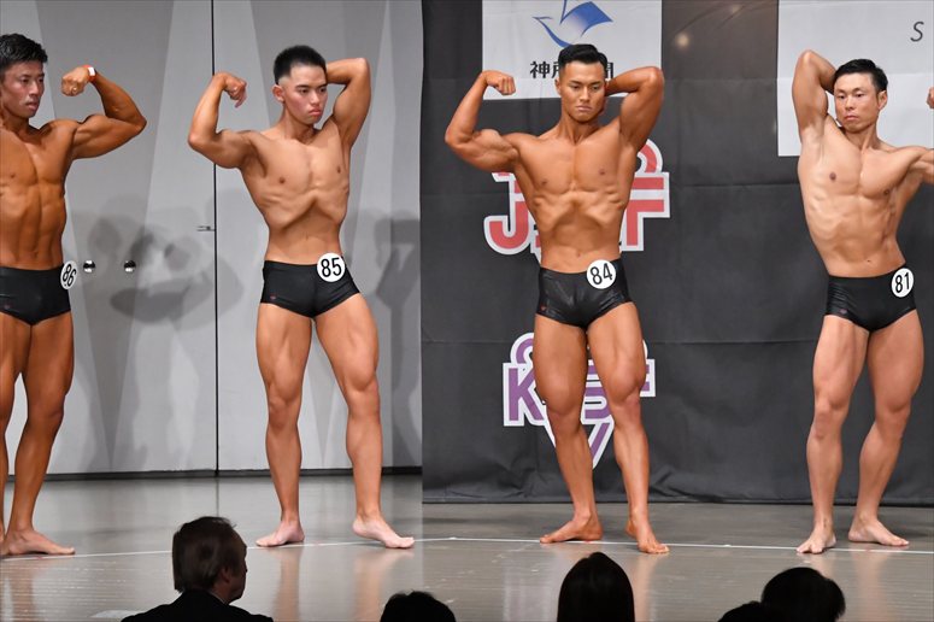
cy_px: 311
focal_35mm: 202
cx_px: 467
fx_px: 5238
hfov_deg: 10.2
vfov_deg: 6.8
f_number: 5.6
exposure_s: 1/400
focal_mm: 135
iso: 6400
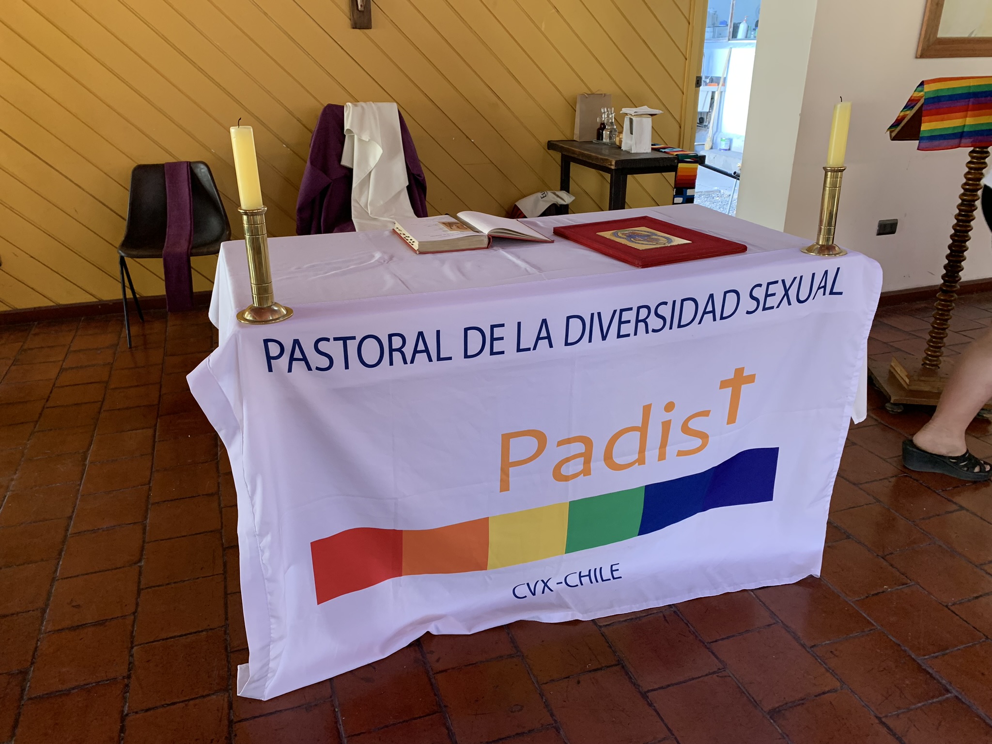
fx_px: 745
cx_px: 496
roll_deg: +1.3
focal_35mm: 26
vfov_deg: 53.1
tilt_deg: -25.4
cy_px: 372
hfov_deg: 67.3
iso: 100
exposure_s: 1/62
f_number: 1.8
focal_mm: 4.25
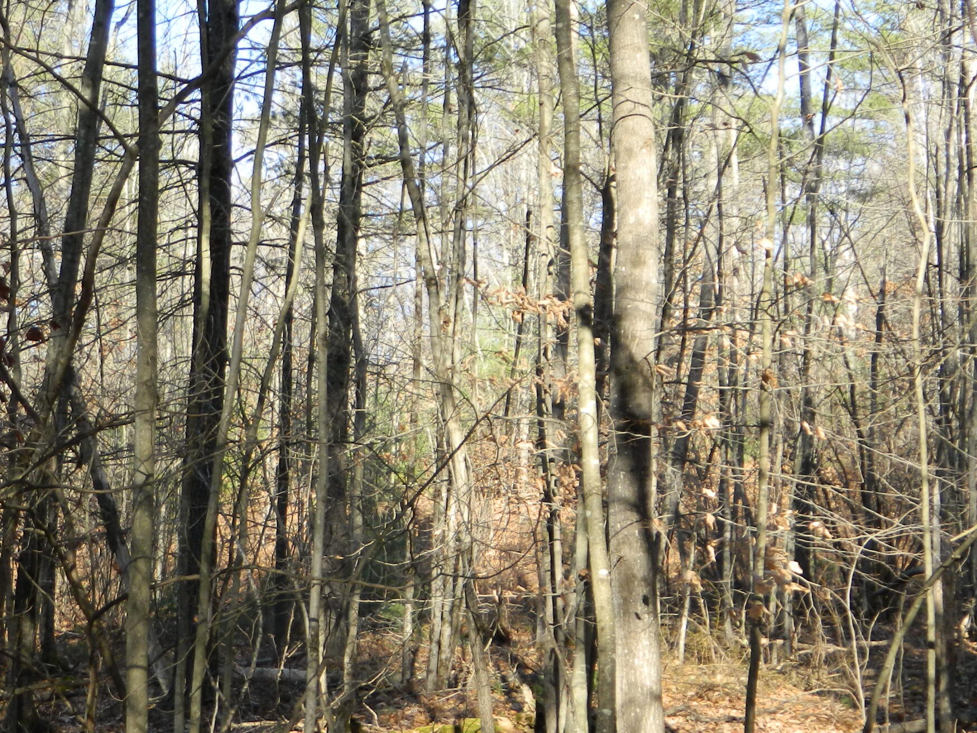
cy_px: 486
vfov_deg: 20.9
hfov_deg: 27.8
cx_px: 515
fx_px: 1976
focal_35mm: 70
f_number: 3.5
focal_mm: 7.3
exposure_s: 1/200
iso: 80
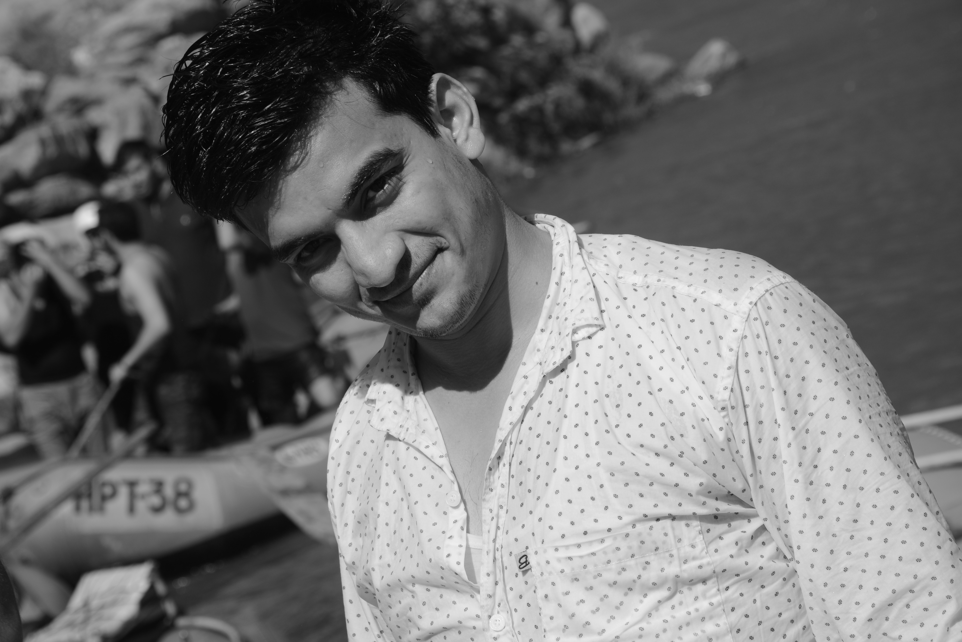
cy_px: 321
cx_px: 481
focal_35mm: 120
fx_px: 3207
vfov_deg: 11.4
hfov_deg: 17.1
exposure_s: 1/320
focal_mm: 80
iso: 100
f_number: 9
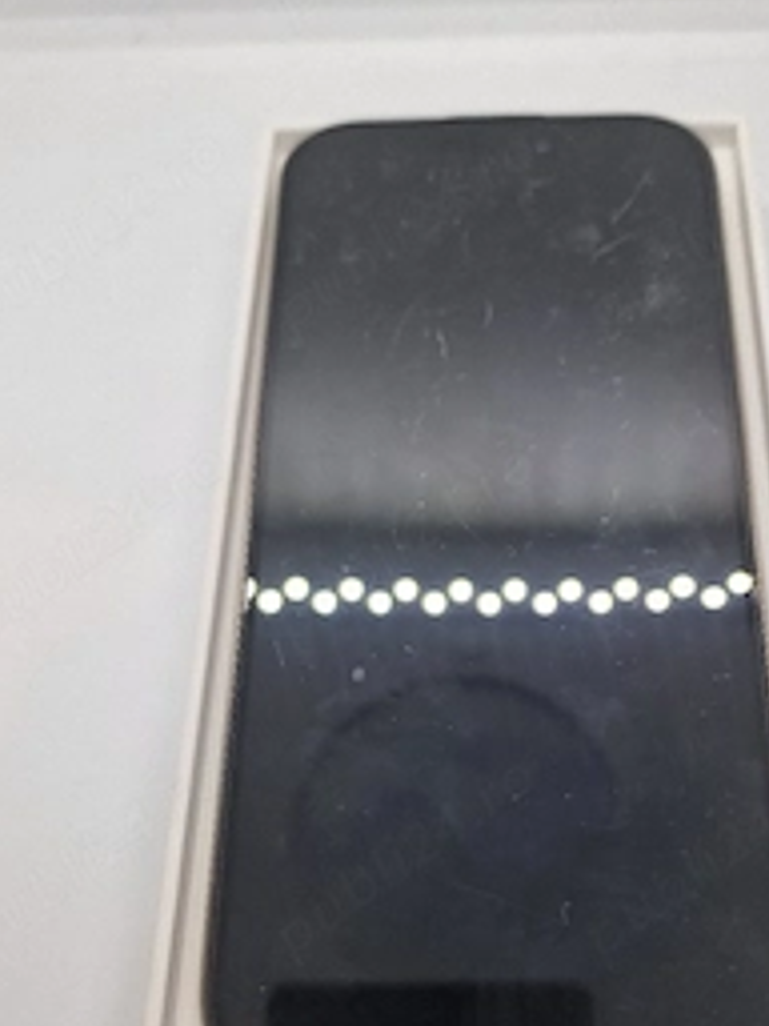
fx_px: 1066
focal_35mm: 36
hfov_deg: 39.4
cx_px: 485
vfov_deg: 51.1
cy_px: 593
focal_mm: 6.4
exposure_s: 1/182
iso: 50
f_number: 1.8
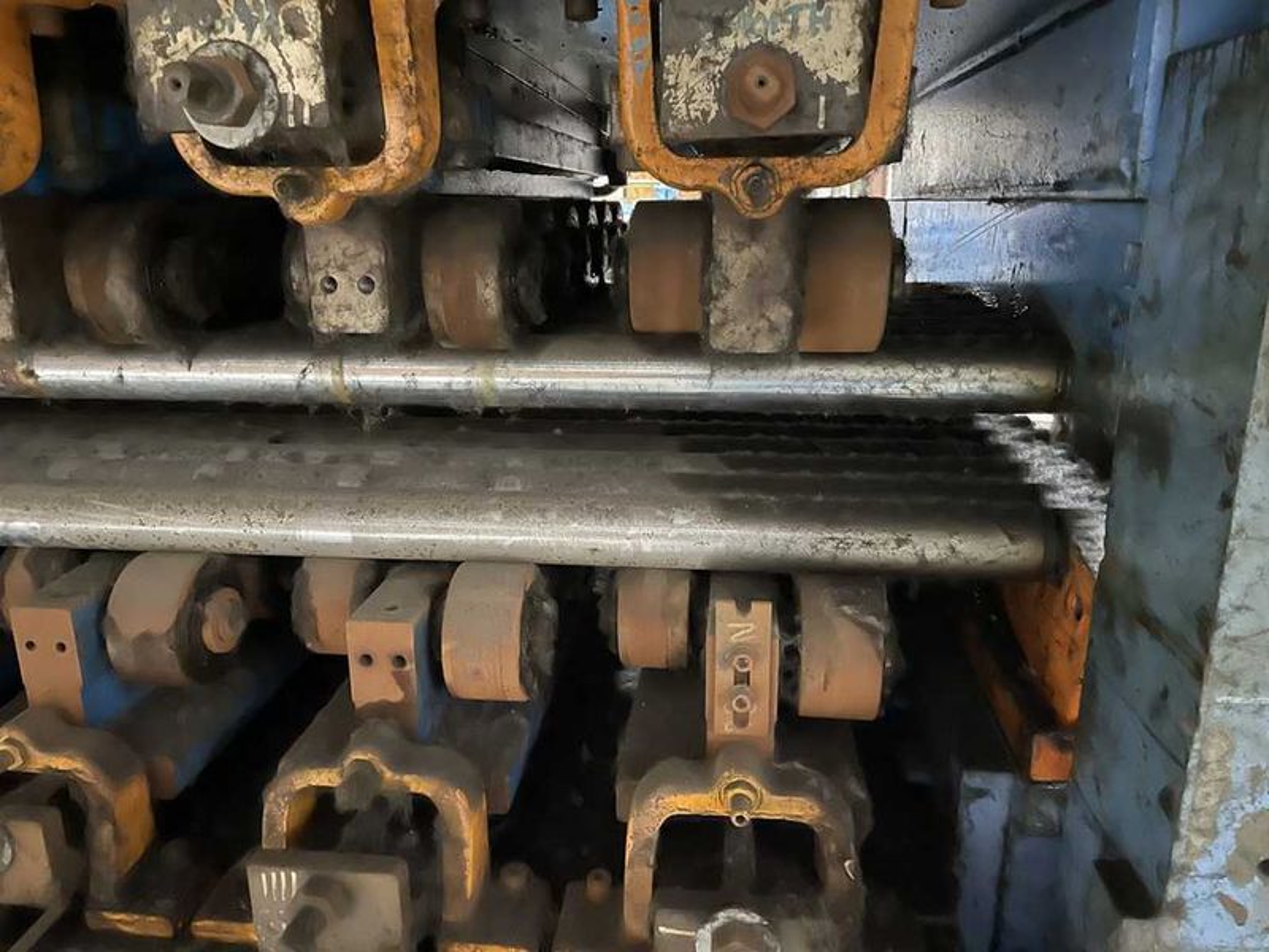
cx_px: 634
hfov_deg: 67.3
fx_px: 953
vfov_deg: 53.1
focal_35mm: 26
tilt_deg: -17.0
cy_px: 476
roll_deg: +0.6
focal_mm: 4.2
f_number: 1.6
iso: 500
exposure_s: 1/7
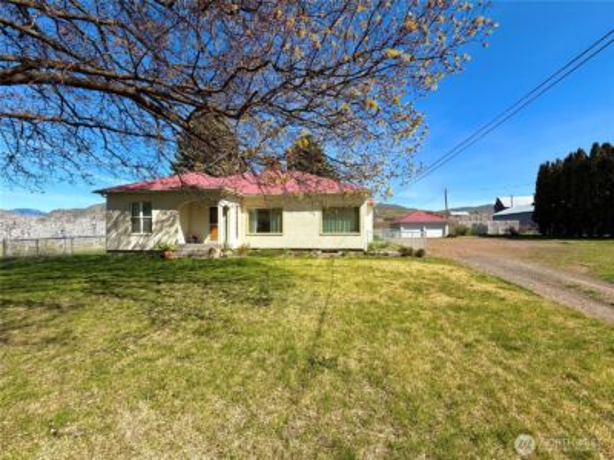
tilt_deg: +0.4
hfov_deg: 102.1
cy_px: 230
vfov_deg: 85.7
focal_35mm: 14
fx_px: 248
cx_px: 307
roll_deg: +0.3
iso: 25
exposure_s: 1/770
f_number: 2.2
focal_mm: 2.22
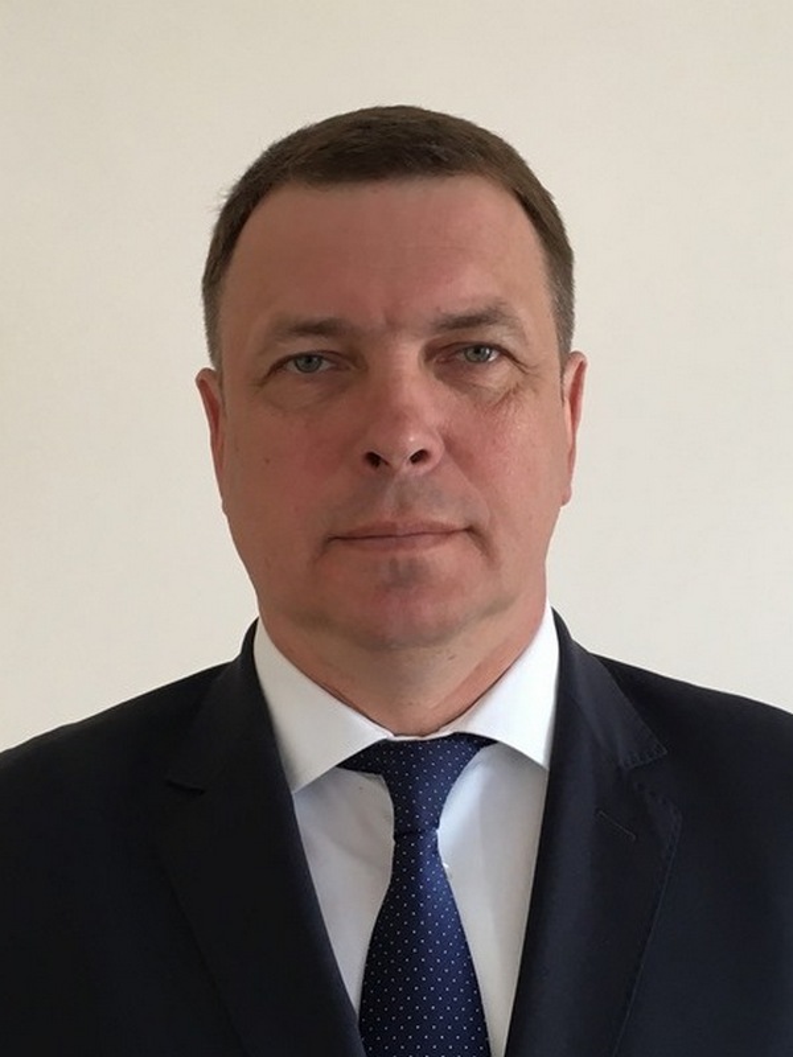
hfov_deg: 48.2
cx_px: 396
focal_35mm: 29
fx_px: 886
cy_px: 528
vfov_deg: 61.7
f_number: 2.2
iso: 64
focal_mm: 4.15
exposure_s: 1/33
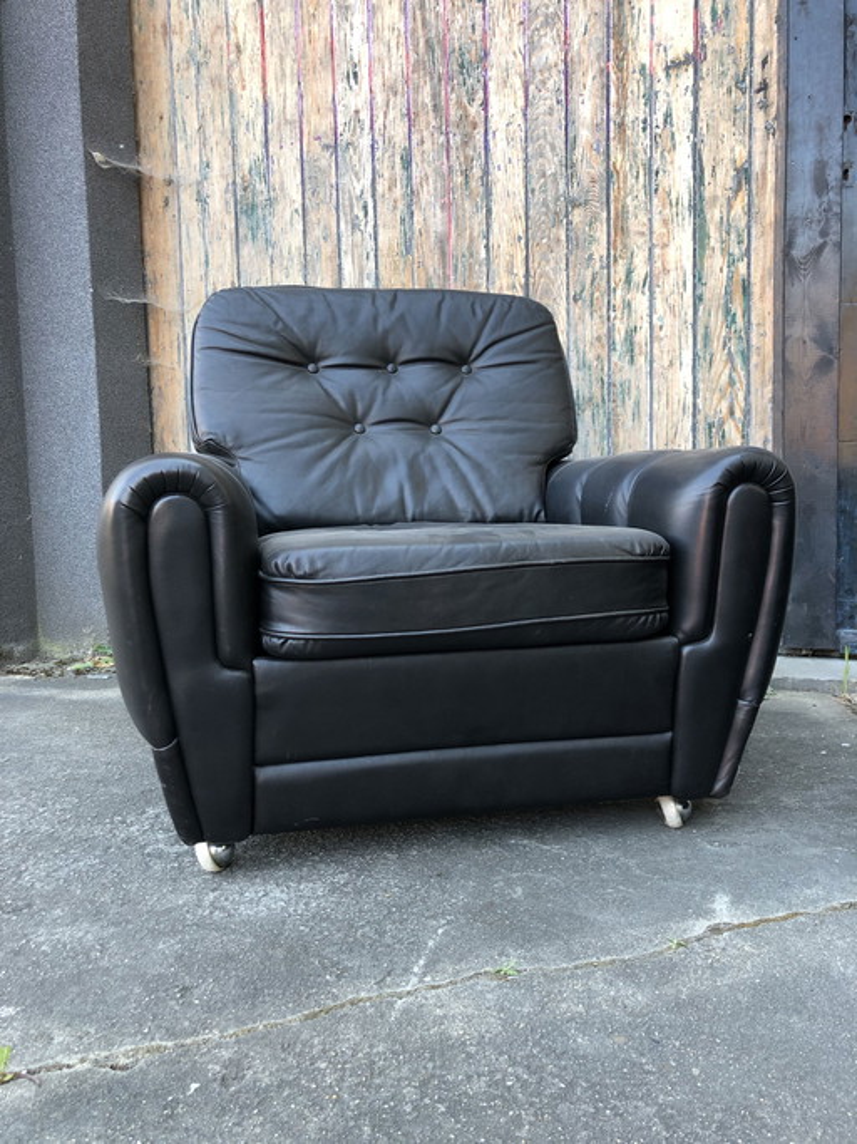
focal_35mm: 28
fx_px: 925
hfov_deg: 49.7
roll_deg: +0.7
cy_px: 572
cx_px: 428
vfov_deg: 63.5
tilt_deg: -5.5
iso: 20
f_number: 1.8
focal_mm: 4
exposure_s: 1/40
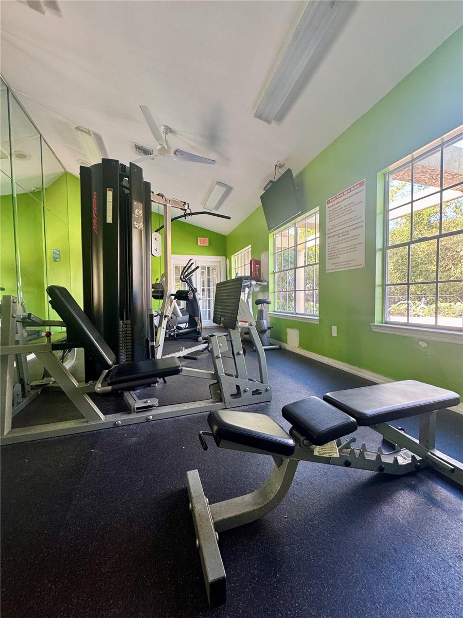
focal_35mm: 14
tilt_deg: -2.8
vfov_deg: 102.1
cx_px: 232
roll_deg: +1.4
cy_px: 309
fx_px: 250
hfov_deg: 85.7
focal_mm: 2.22
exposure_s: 1/99
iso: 160
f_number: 2.2
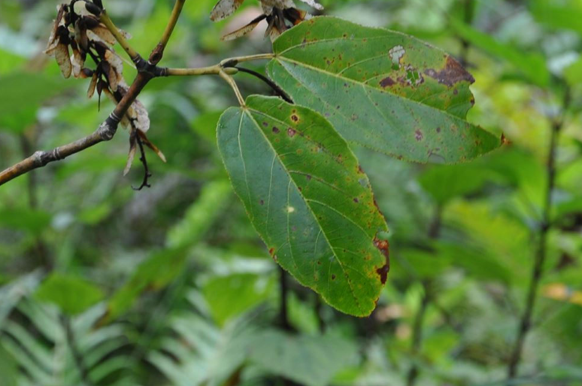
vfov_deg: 8.3
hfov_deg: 12.5
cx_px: 355
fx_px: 2647
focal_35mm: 164
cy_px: 33
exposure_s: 1/40
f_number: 6.3
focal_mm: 50
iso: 200
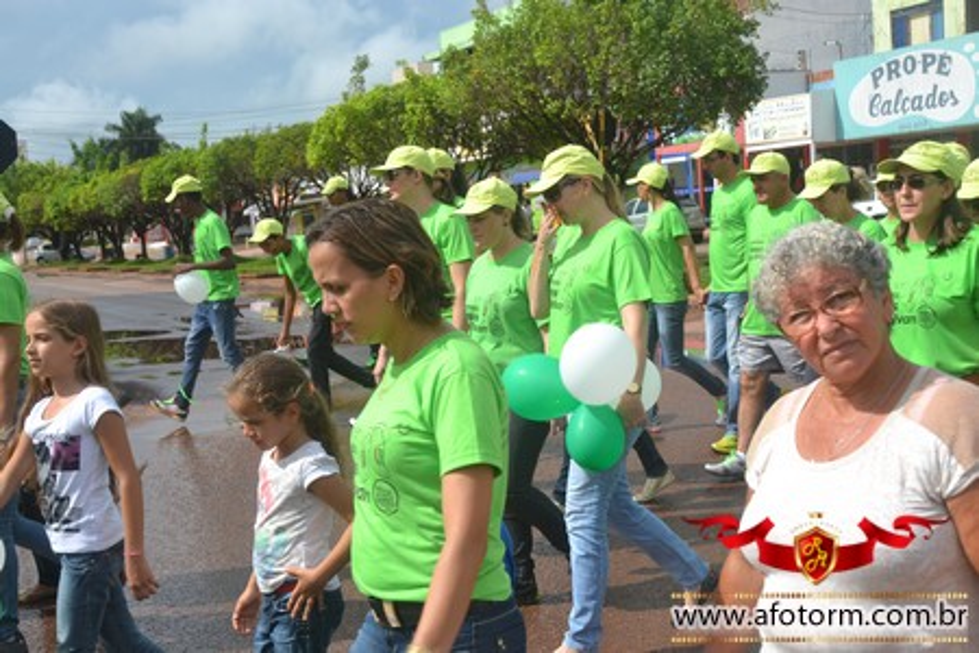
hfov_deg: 41.1
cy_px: 326
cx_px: 490
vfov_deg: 28.1
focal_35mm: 48
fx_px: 1305
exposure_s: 1/320
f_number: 9
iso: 100
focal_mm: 32
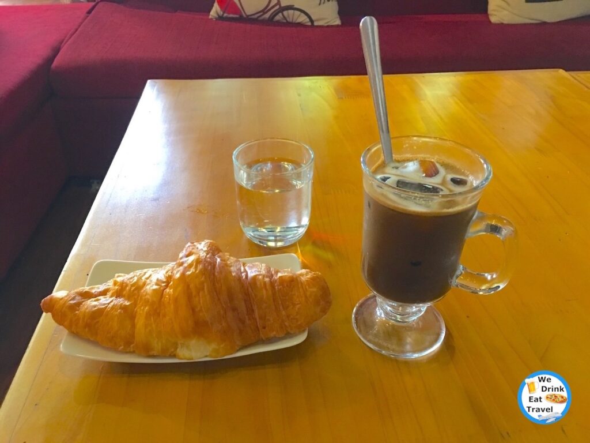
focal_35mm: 29
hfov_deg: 61.7
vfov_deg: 48.2
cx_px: 295
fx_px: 494
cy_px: 222
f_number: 2.2
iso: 160
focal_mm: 4.15
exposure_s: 1/8
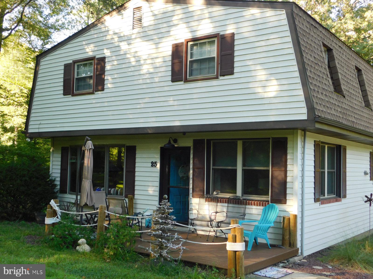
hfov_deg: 46.8
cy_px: 140
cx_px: 186
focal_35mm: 40
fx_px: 431
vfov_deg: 36.0
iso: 125
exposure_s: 1/60
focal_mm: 7.1
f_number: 3.6
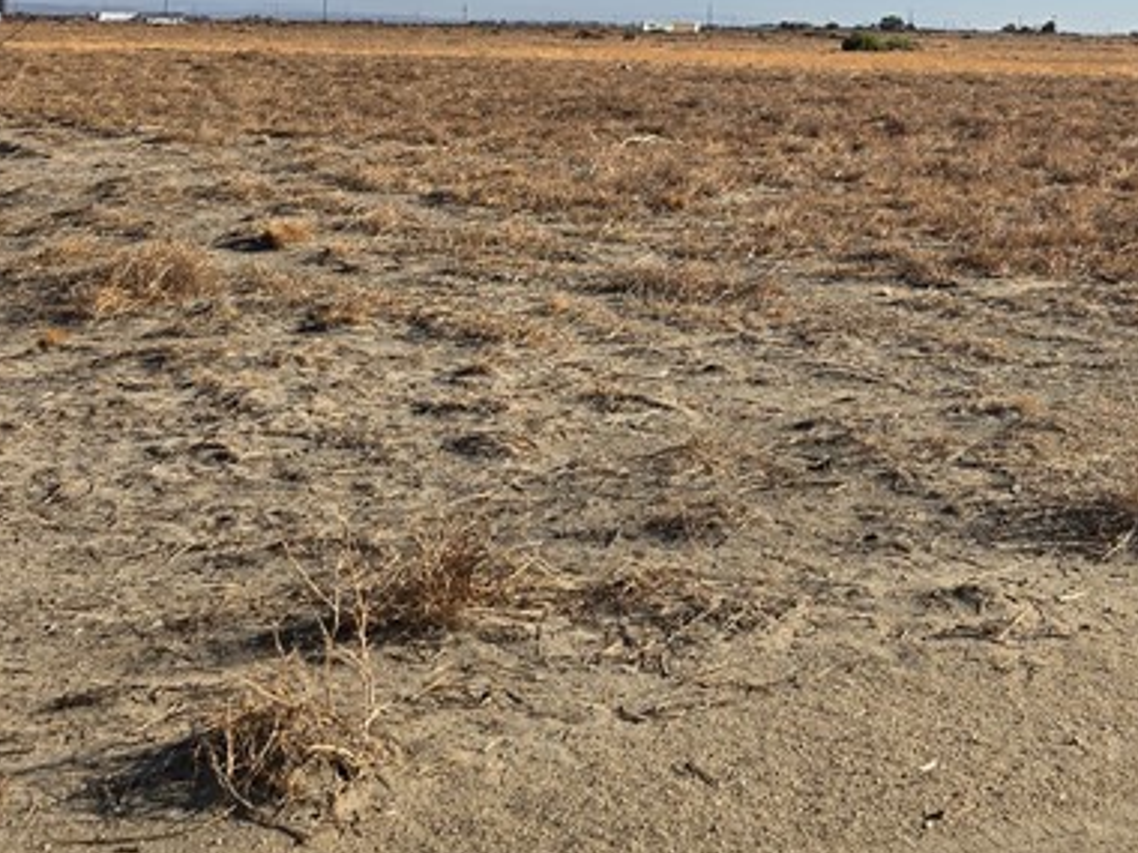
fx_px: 2038
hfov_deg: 28.4
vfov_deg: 22.3
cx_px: 1246
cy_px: -84
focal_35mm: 62
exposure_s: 1/1189
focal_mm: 6.3
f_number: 1.7
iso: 12
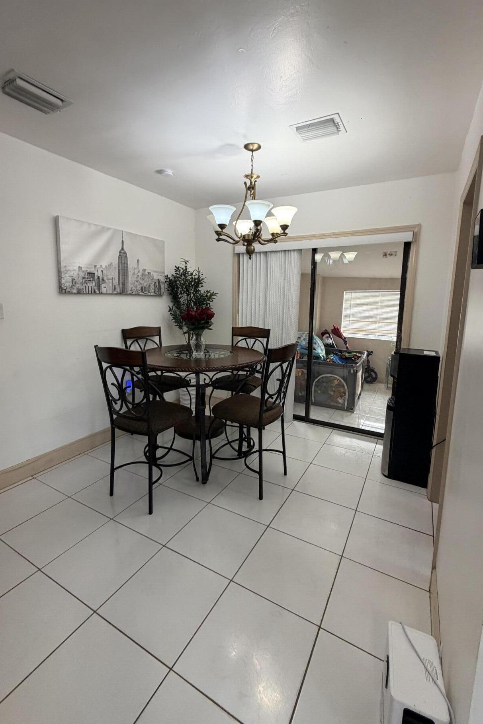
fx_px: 322
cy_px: 344
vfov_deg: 96.7
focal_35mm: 16
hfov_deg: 73.7
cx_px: 237
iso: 160
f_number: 2.2
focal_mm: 2.22
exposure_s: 1/60
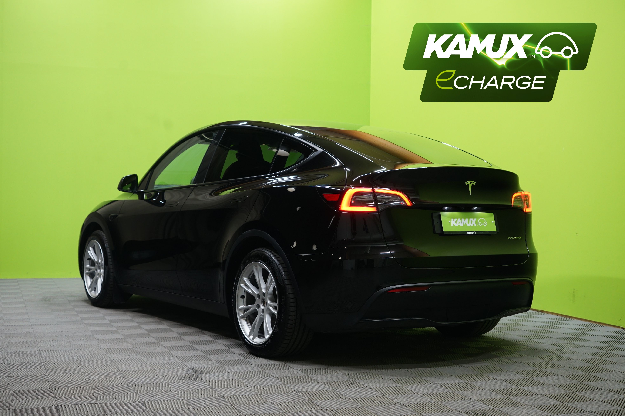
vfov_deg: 27.0
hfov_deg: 39.6
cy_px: 208
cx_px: 312
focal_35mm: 50
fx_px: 868
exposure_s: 1/20
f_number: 5.6
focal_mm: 50
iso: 800
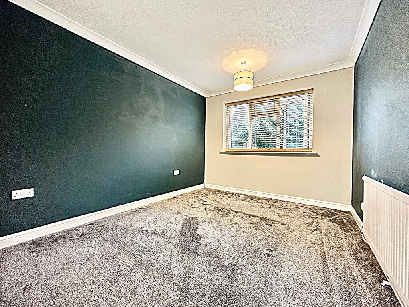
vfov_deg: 85.7
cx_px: 204
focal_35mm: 14
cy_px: 154
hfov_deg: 102.1
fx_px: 165
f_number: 2.2
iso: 400
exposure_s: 1/50
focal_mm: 2.22
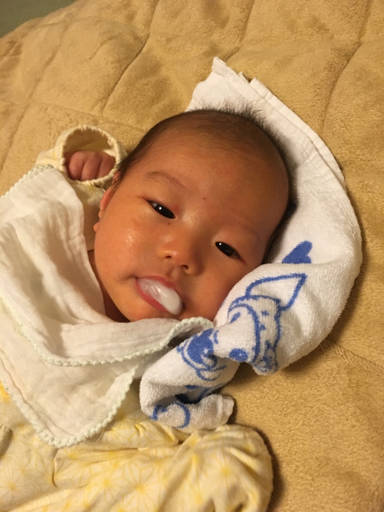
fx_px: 429
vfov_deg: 61.7
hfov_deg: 48.2
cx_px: 192
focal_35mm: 29
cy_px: 256
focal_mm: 4.15
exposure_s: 1/30
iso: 200
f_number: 2.2
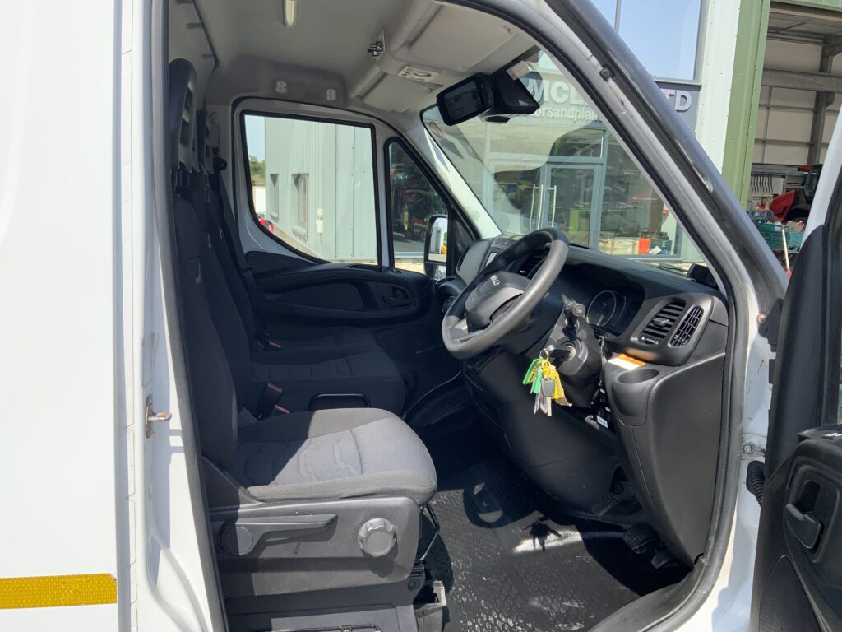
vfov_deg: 48.2
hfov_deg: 61.7
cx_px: 421
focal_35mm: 29
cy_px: 316
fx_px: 705
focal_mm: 3
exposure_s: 1/855
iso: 16
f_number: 1.8
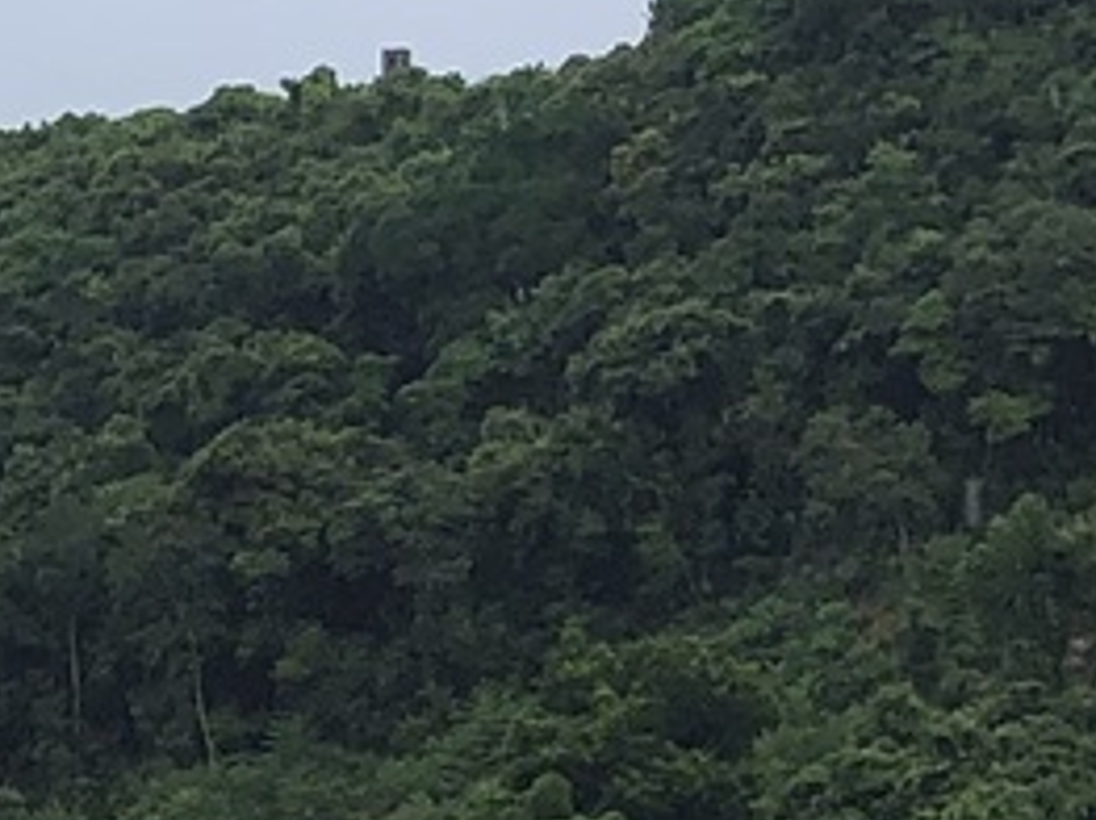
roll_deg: +0.8
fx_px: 6769
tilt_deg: -4.5
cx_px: -1723
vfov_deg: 6.7
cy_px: 1736
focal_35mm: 214
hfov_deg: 8.3
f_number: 1.8
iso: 20
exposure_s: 1/738
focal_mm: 4
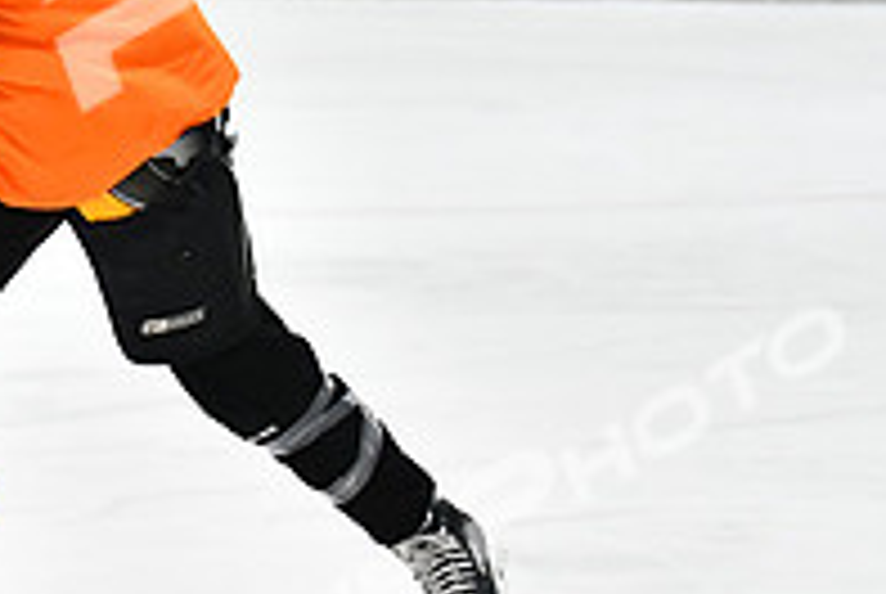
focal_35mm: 450
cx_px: -202
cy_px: 178
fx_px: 11091
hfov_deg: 4.6
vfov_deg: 3.1
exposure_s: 1/1600
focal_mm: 102
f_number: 2.8
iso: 6400
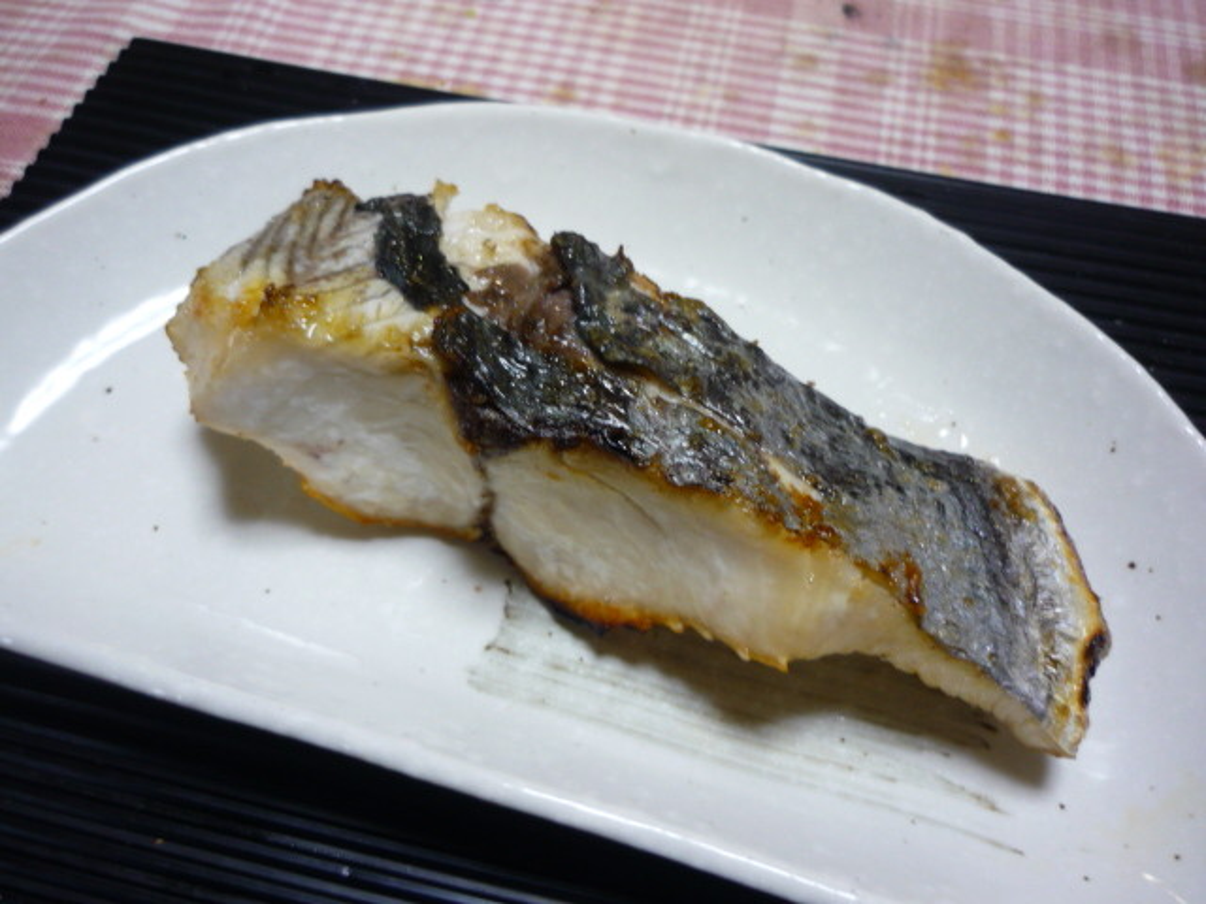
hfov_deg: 55.4
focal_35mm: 33
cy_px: 452
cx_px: 603
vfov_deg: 42.9
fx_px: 1150
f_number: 2.8
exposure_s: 1/30
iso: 125
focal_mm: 5.5
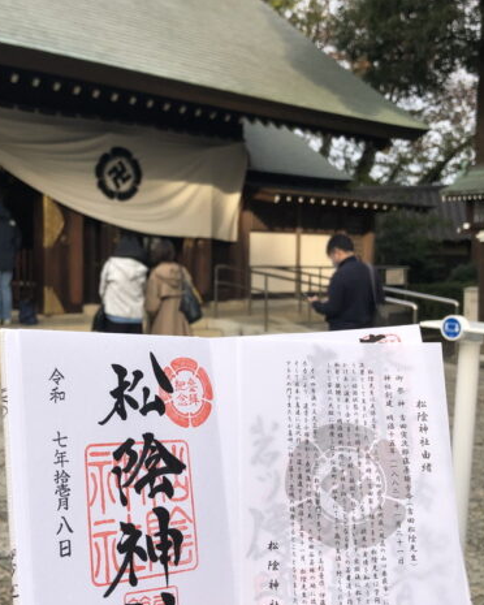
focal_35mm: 47
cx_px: 183
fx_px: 842
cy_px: 321
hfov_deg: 32.0
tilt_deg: -1.9
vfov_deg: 39.5
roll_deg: +0.7
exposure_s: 1/486
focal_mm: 3.99
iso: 20
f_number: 1.8
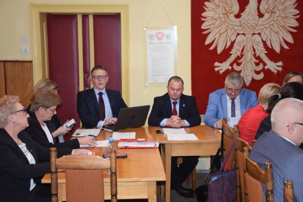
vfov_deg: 25.8
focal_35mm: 52
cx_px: 152
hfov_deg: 37.9
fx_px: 442
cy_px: 101
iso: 1800
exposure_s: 1/60
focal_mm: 35
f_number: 4.5
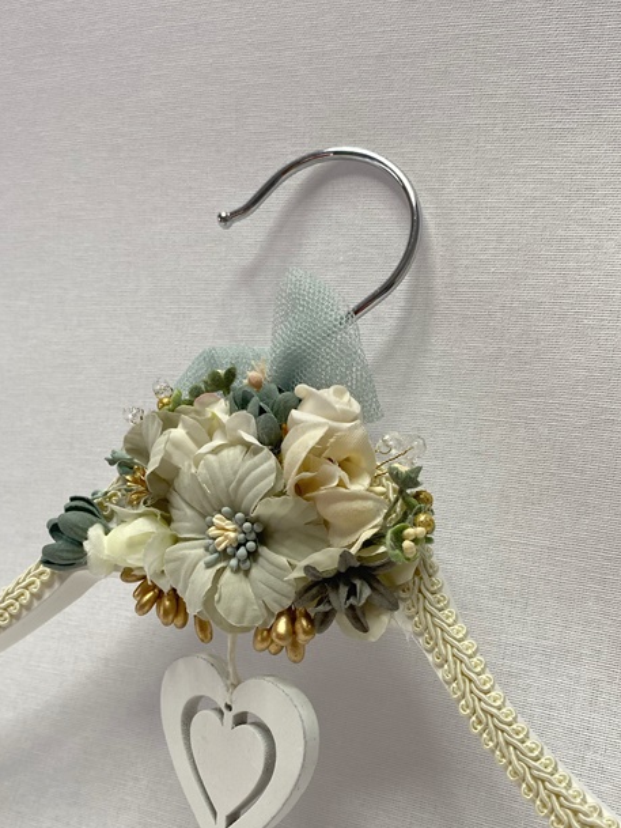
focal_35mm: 41
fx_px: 980
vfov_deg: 45.1
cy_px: 553
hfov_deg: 35.1
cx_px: 314
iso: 80
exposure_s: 1/122
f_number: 1.8
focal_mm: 4.25
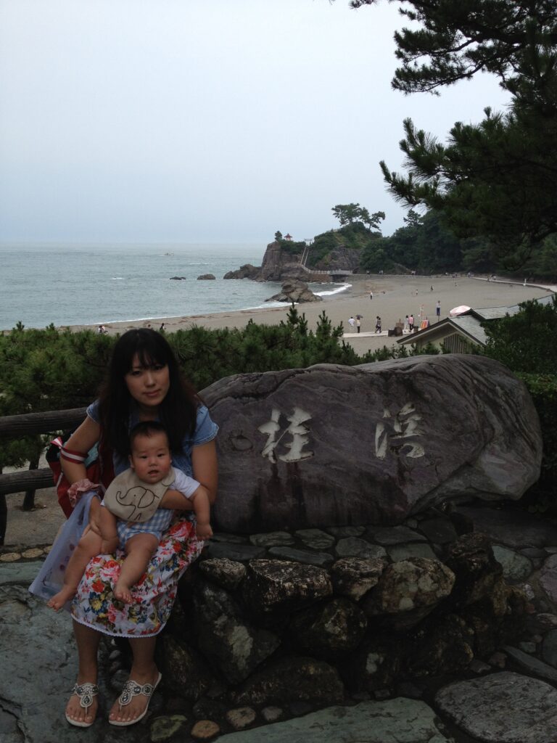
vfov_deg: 52.6
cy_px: 372
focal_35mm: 35
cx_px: 278
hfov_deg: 40.7
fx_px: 751
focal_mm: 4.28
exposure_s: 1/1727
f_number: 2.4
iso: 64
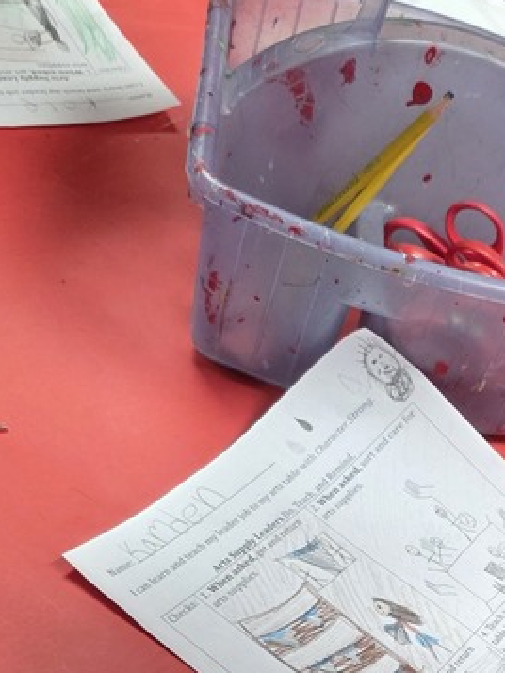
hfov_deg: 21.7
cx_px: 473
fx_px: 1283
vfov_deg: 27.8
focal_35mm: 66
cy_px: 656
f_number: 1.7
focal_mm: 6.3
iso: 250
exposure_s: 1/120
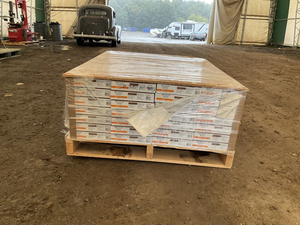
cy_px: 112
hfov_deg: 61.6
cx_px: 150
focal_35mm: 29
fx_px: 251
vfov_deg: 48.3
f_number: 1.8
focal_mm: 3
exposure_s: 1/78
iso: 64
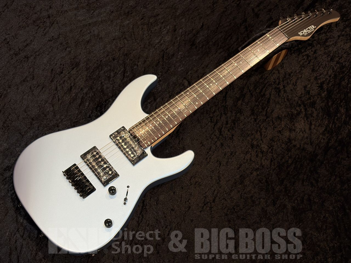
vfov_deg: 28.0
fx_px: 527
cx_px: 176
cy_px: 132
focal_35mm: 52
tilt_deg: -64.1
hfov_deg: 36.8
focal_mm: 5.96
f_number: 1.6
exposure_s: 1/60
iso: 40
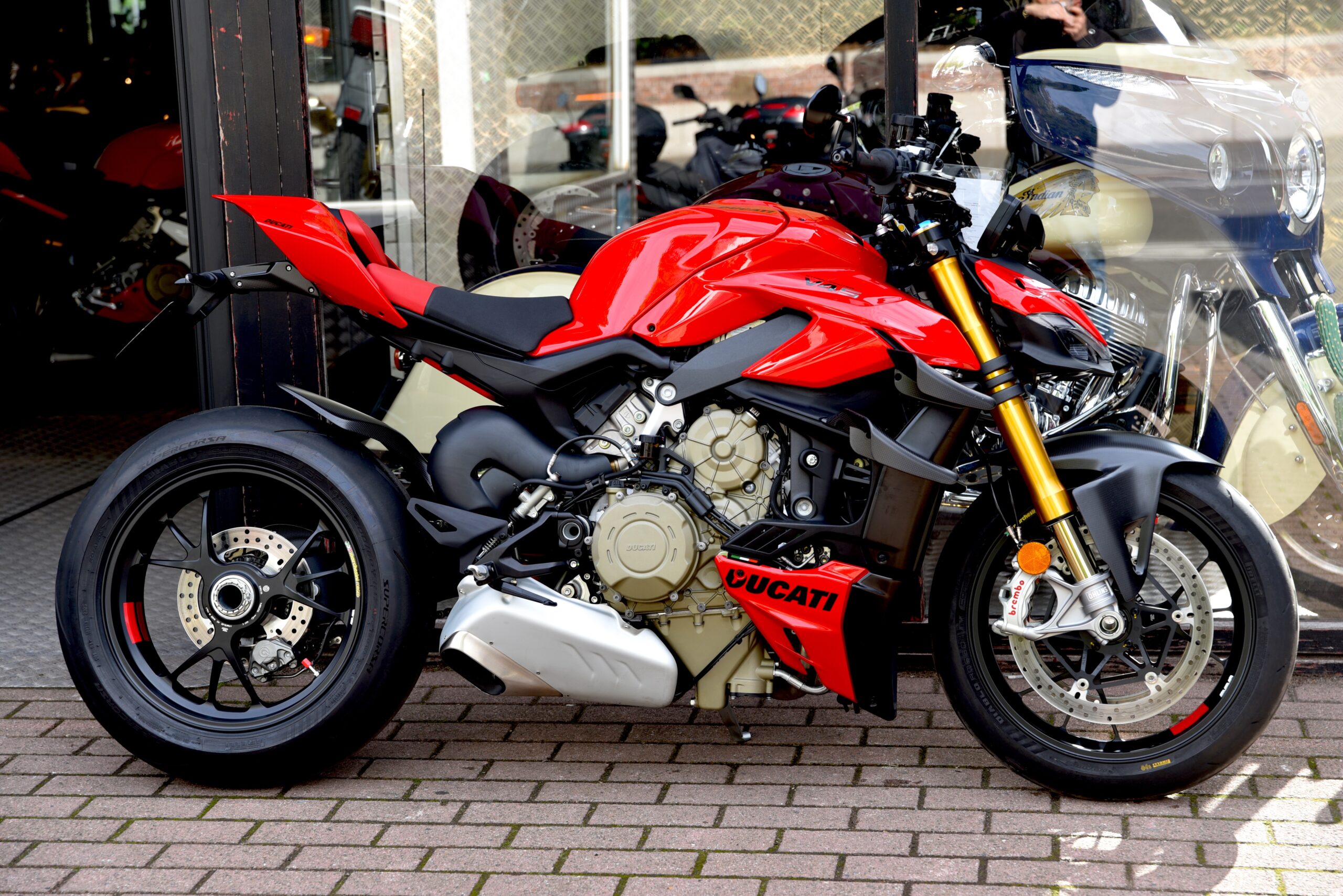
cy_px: 448
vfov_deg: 19.5
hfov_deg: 28.8
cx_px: 672
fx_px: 2612
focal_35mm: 70
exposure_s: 1/80
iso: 100
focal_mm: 70
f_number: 4.5
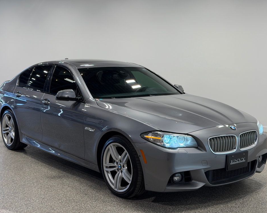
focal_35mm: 51
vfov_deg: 29.7
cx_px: 134
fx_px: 403
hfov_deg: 36.7
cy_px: 108
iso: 80
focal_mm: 6.76
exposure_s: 1/316
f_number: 1.78
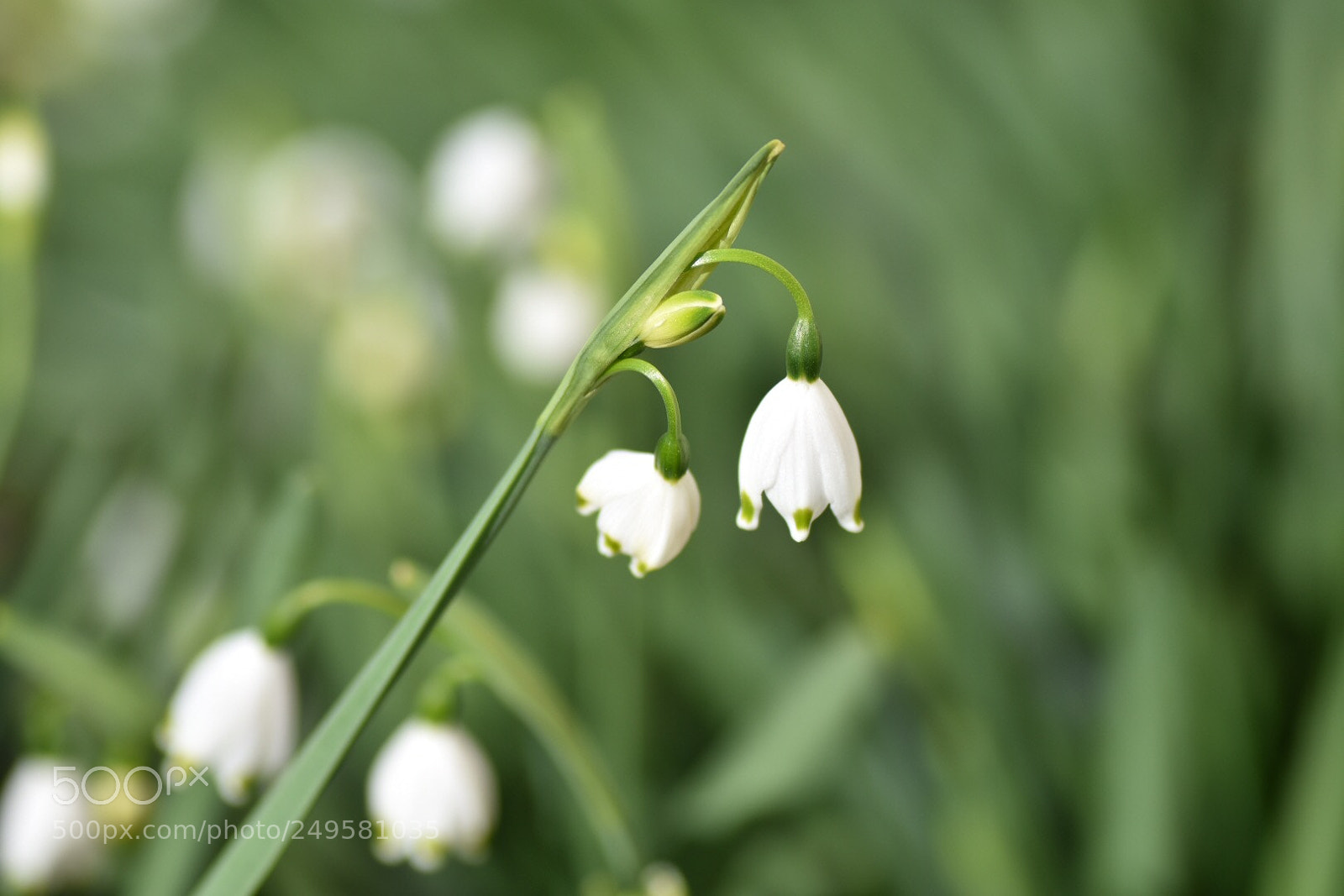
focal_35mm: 135
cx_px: 672
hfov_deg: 15.2
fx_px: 5040
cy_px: 448
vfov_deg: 10.2
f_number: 3.5
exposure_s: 1/2000
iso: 100
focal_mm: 90
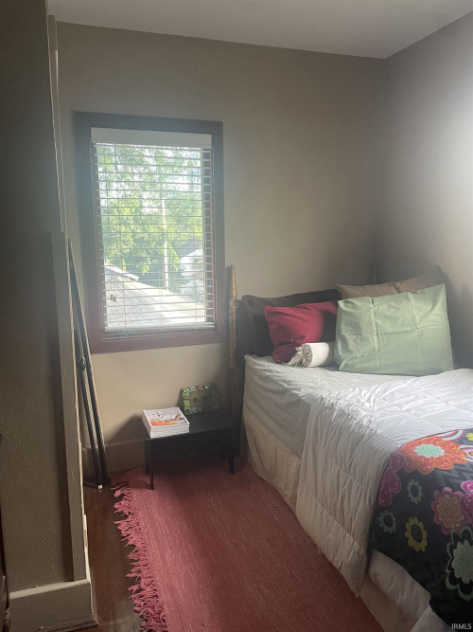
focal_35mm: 26
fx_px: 474
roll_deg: +2.0
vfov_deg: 67.3
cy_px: 316
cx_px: 236
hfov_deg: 53.0
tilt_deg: -8.1
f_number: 1.6
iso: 200
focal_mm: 4.2
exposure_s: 1/60
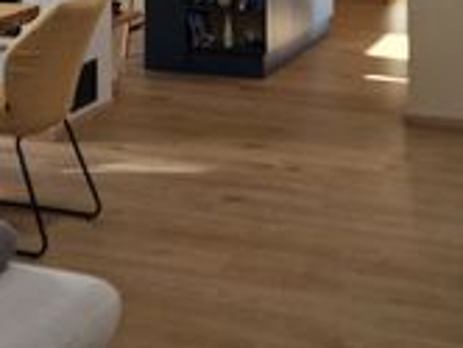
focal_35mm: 83
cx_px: 162
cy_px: -167
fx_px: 1112
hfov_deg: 23.4
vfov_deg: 16.3
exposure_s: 1/180
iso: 64
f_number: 1.8
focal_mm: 6.4
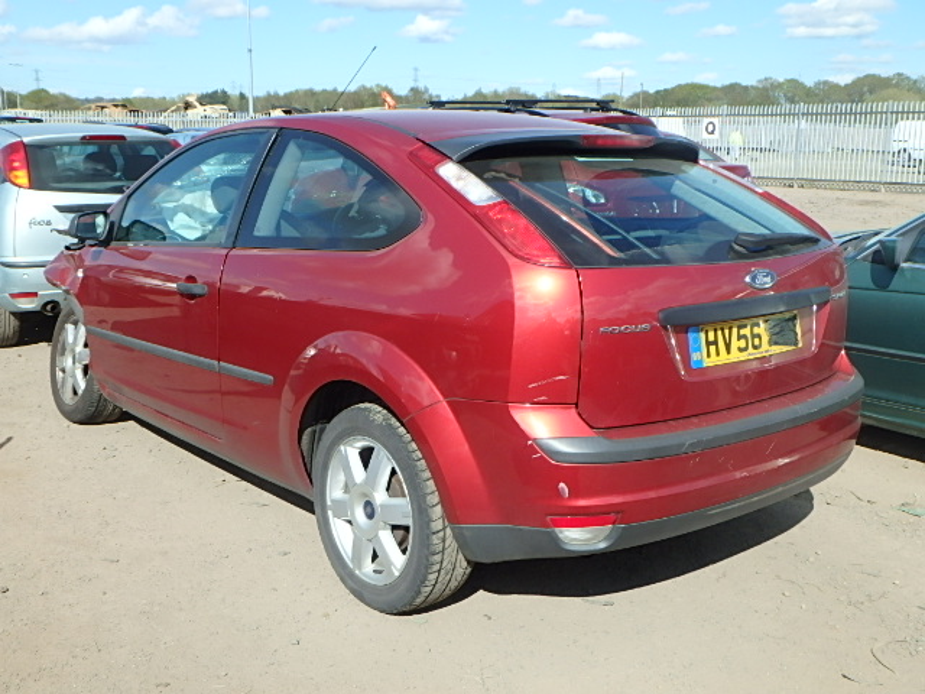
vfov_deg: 39.7
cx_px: 462
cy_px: 347
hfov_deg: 51.4
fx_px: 962
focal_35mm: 36
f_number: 5
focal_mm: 6.4
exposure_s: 1/500
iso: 125
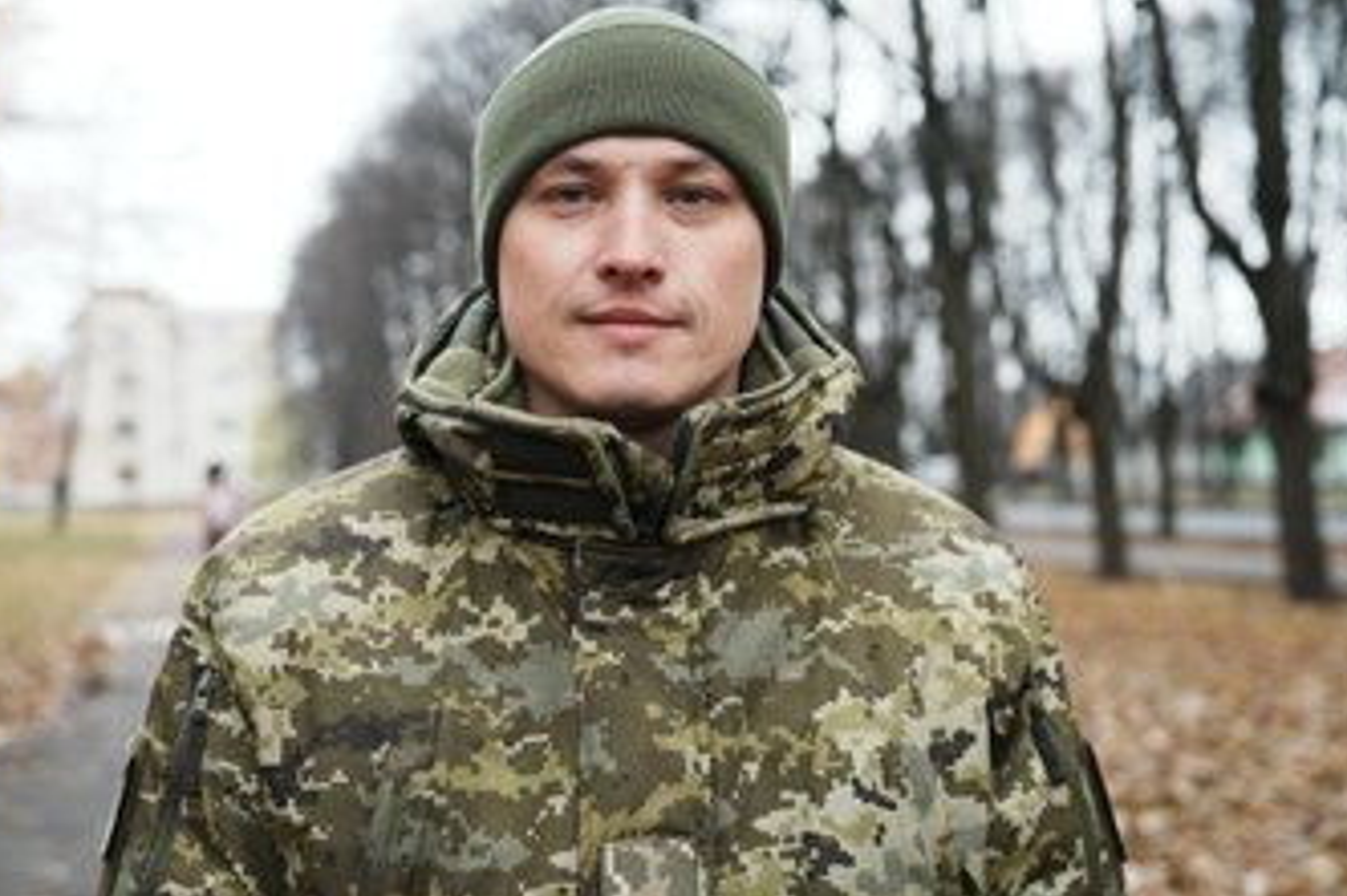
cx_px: 564
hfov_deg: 41.8
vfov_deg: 28.6
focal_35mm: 47
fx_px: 1758
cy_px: 436
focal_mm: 39
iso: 400
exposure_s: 1/60
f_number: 2.8
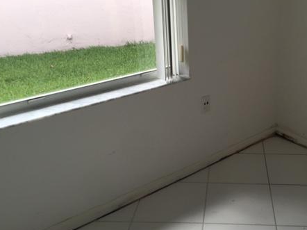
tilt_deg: -20.3
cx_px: 217
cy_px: 116
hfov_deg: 43.8
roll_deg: -1.0
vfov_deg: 34.3
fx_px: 372
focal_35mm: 42
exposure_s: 1/209
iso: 32
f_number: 2.2
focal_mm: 4.15
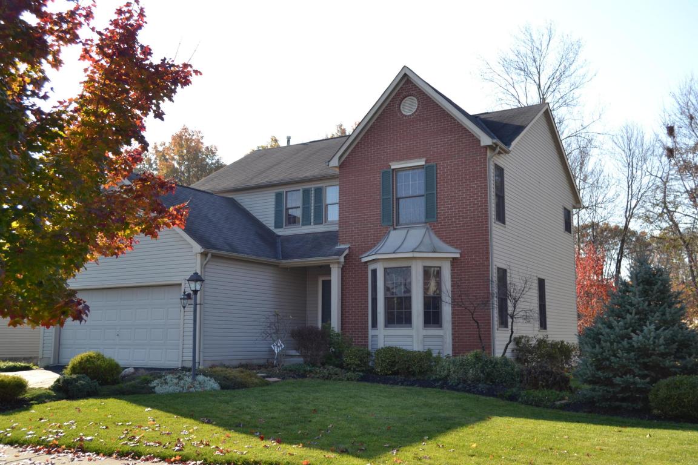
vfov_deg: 36.9
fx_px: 698
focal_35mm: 36
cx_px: 349
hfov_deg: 53.1
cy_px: 232
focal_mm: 24
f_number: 5.6
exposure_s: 1/200
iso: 100
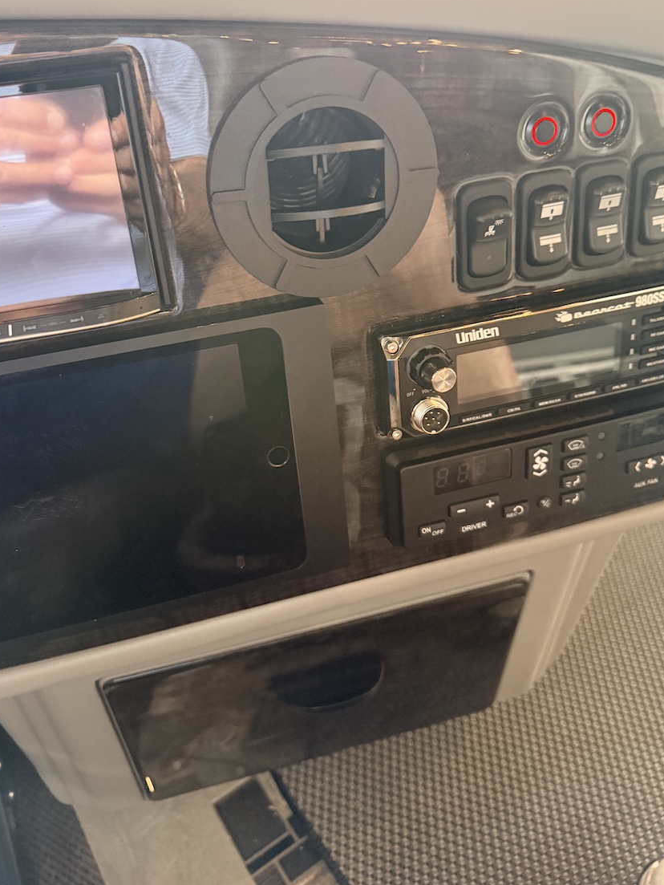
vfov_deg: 61.1
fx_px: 741
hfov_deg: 48.2
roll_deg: +2.6
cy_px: 356
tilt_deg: -35.1
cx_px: 300
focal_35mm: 29
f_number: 1.78
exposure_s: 1/60
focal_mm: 6.76
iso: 500
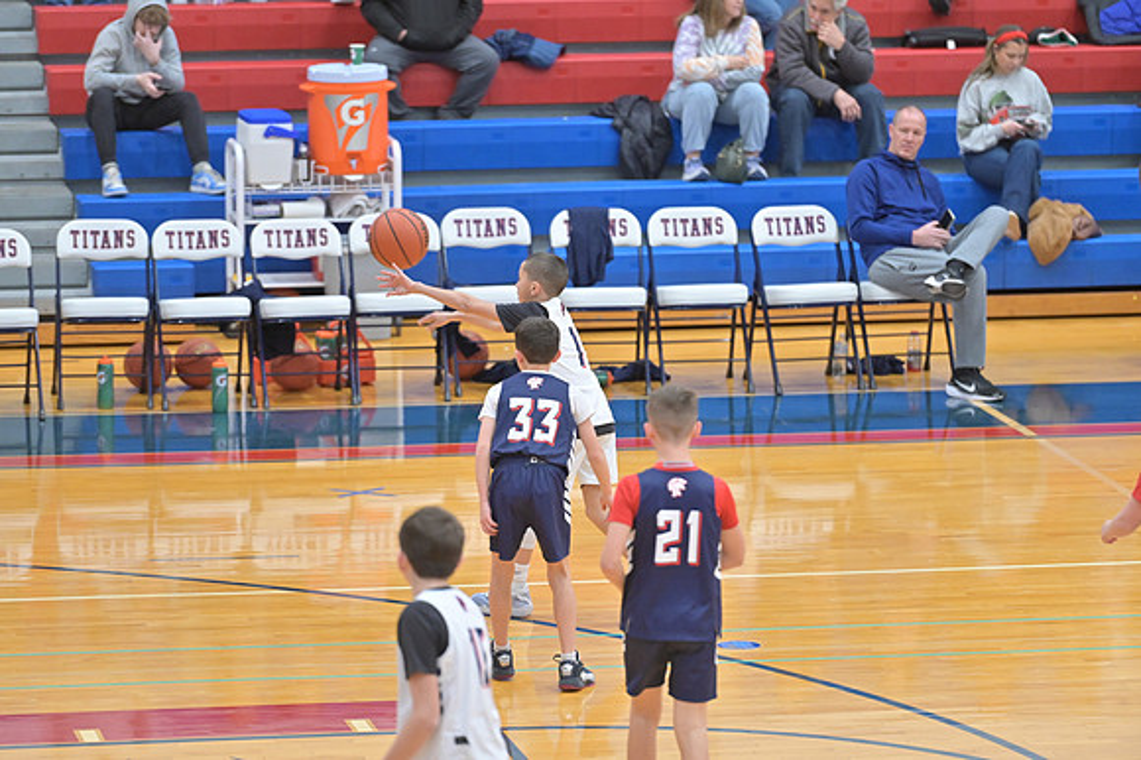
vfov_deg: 6.9
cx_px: 570
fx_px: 6335
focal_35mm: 200
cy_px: 380
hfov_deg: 10.3
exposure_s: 1/400
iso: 4000
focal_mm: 200
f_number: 4
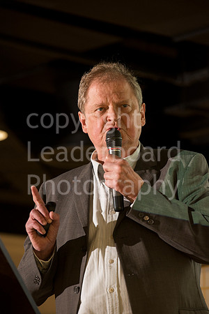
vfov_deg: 10.3
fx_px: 1742
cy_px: 157
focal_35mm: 200
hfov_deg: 6.9
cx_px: 104
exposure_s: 1/125
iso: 1250
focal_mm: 200
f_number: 5
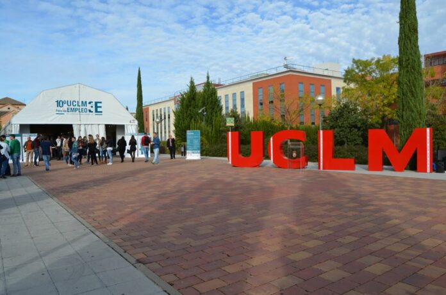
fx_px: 334
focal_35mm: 27
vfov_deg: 47.7
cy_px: 148
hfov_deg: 67.5
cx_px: 223
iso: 110
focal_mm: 18
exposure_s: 1/250
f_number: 8
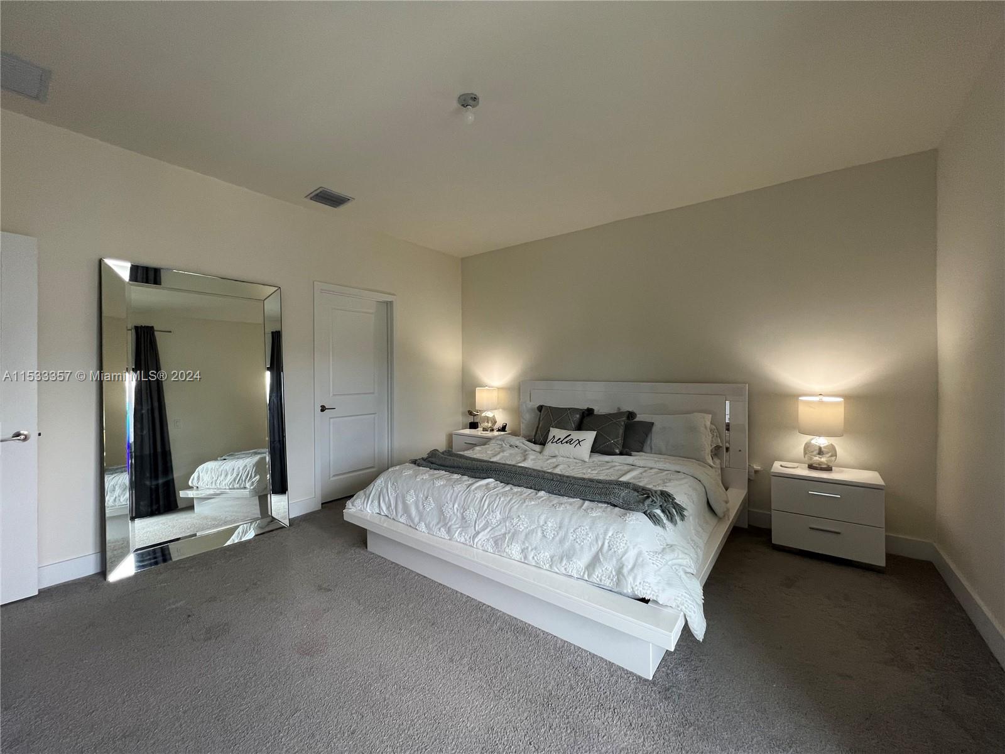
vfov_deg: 89.9
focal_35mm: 13
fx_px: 377
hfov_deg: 106.2
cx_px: 502
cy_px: 377
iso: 160
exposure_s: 1/120
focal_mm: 1.57
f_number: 1.8
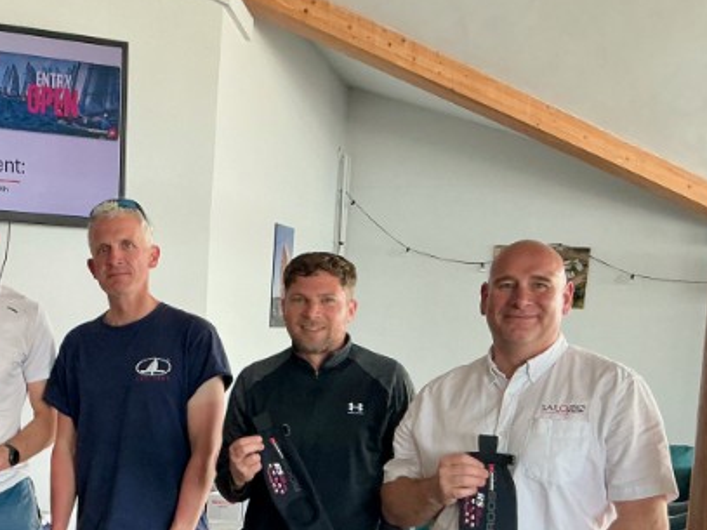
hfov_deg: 32.8
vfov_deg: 24.9
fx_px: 1164
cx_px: 139
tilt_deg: -7.7
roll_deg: -0.7
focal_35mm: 57
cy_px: 471
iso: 80
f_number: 1.8
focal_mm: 3
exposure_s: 1/60
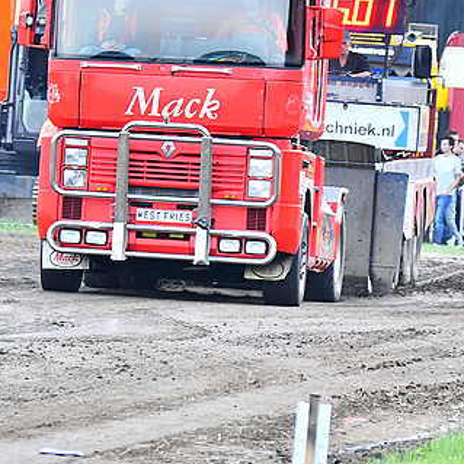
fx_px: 8008
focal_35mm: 528
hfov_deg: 3.3
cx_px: 137
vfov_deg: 3.3
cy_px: 117
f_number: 5.6
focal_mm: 165
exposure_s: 1/200
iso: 1250
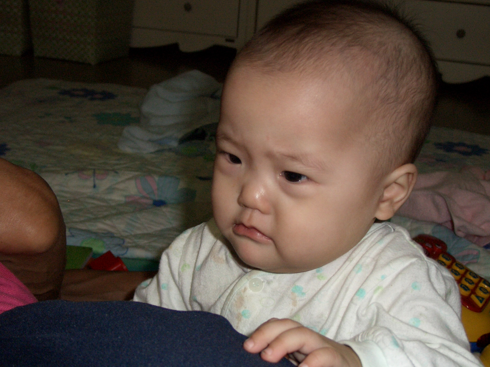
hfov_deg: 39.6
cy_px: 181
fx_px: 679
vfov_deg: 30.3
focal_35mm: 48
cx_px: 225
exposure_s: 1/60
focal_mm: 9.2
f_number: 3
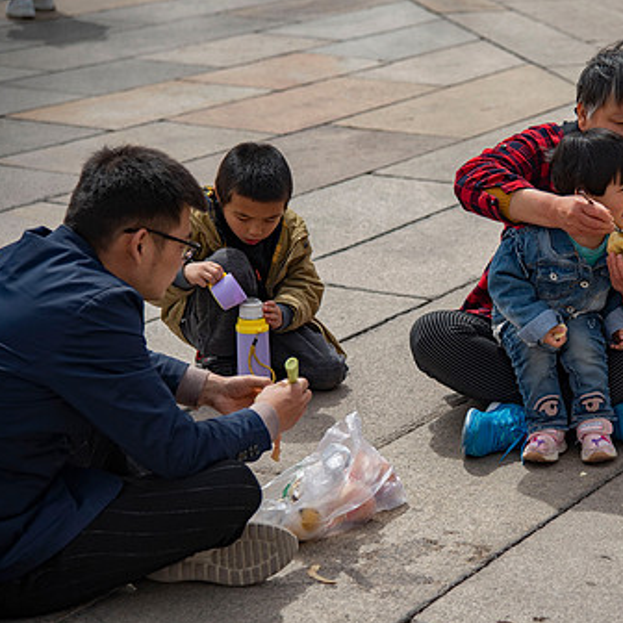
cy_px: 338
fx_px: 2240
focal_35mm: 110
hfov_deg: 15.7
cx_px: 528
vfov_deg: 15.8
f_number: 4
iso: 100
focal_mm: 75
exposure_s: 1/1250
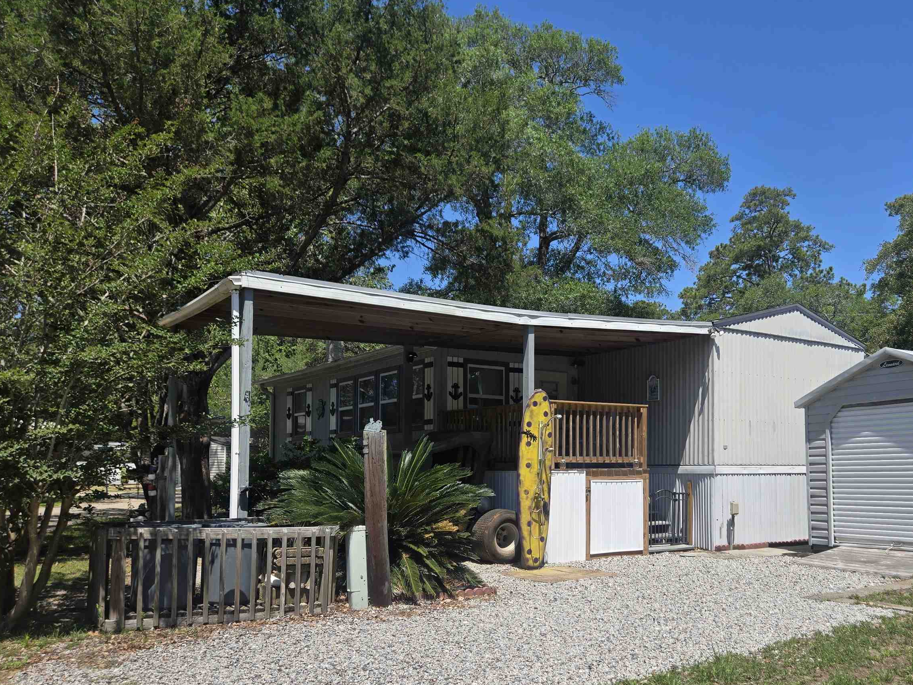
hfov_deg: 57.6
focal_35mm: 31
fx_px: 818
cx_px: 572
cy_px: 432
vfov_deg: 45.0
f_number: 1.8
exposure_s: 1/1756
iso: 25
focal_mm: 5.4
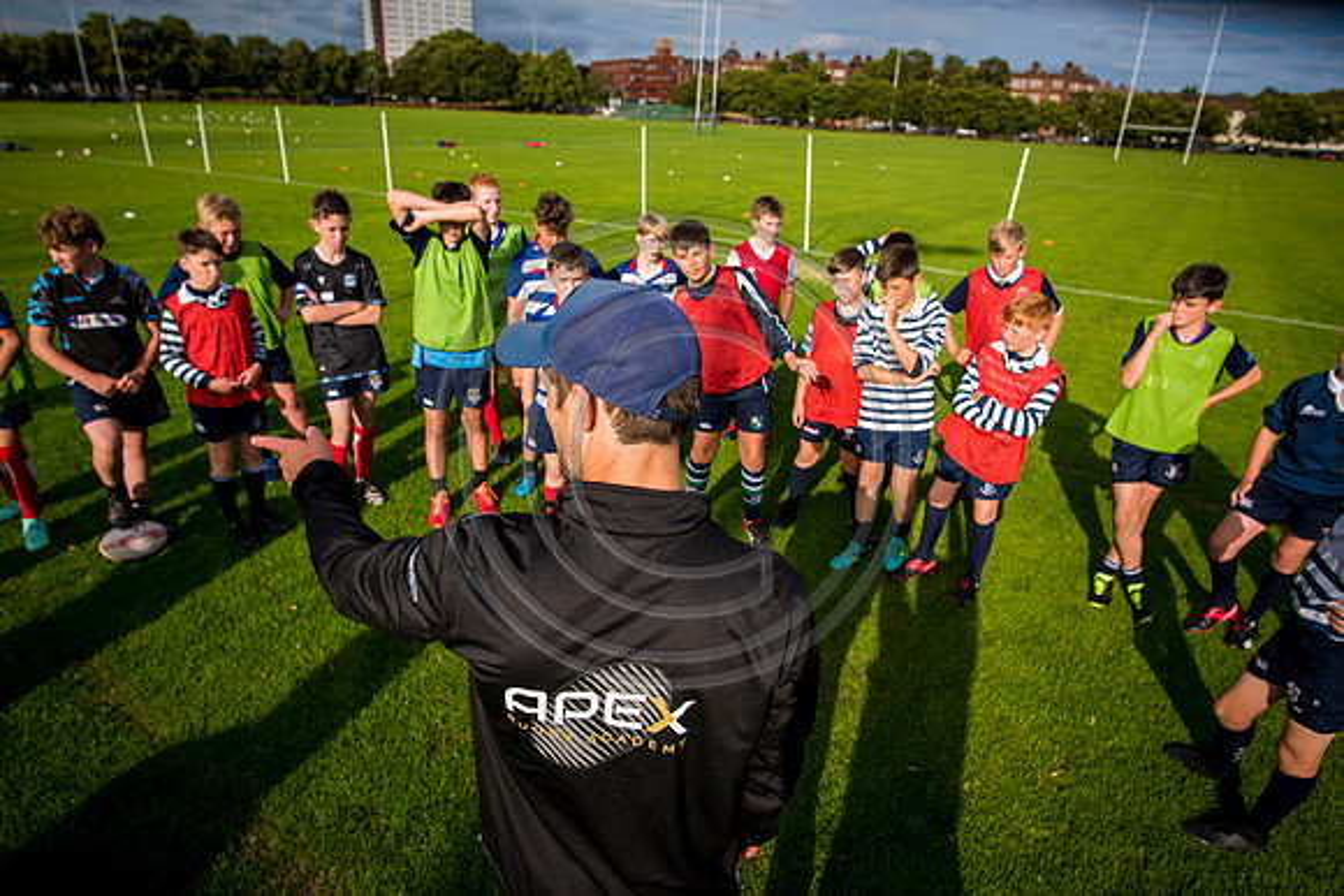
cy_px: 448
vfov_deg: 62.0
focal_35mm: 20
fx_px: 747
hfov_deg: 84.0
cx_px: 672
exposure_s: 1/1250
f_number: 4.5
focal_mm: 20
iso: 250
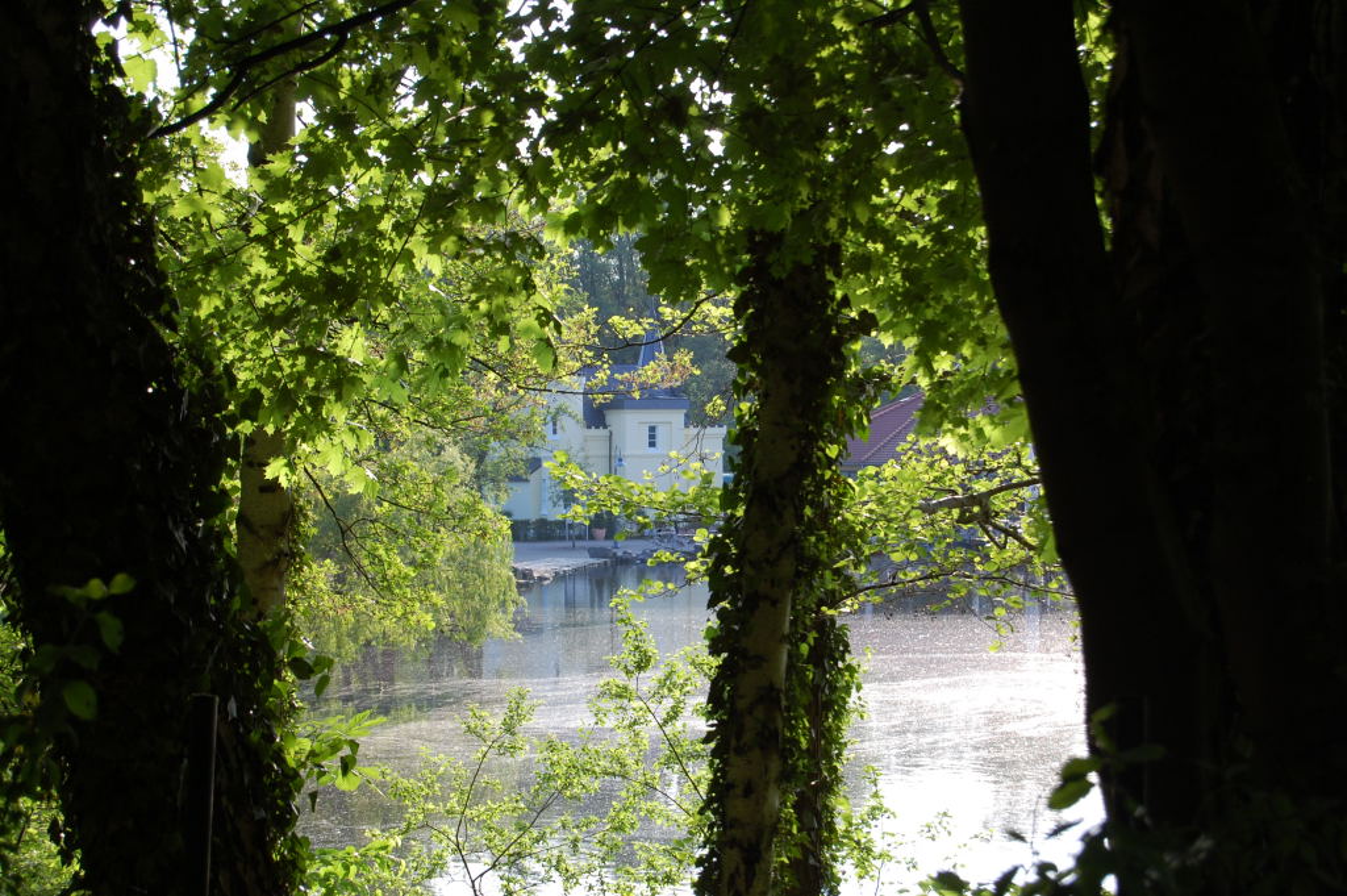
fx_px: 3084
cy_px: 448
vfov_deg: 16.5
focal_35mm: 82
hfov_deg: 24.6
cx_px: 674
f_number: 6.3
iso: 200
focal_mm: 55
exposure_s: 1/160
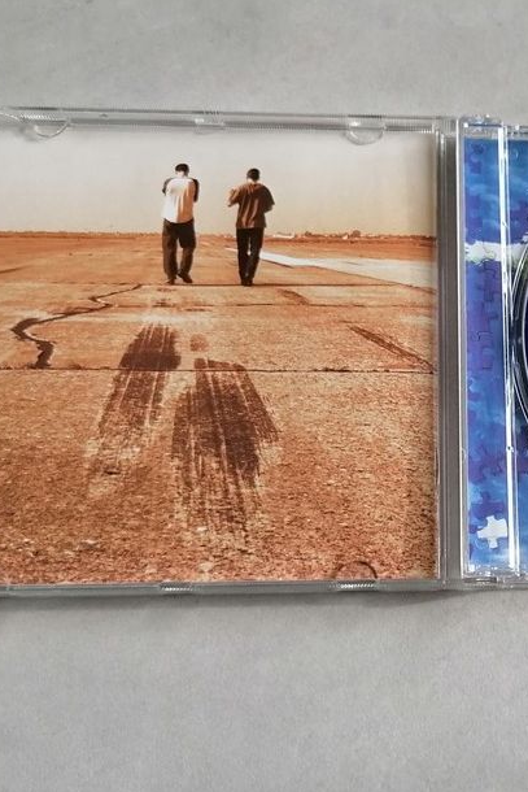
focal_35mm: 46
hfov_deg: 28.0
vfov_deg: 42.7
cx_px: 488
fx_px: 1011
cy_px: 392
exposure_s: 1/100
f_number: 1.8
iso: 160
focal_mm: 4.75
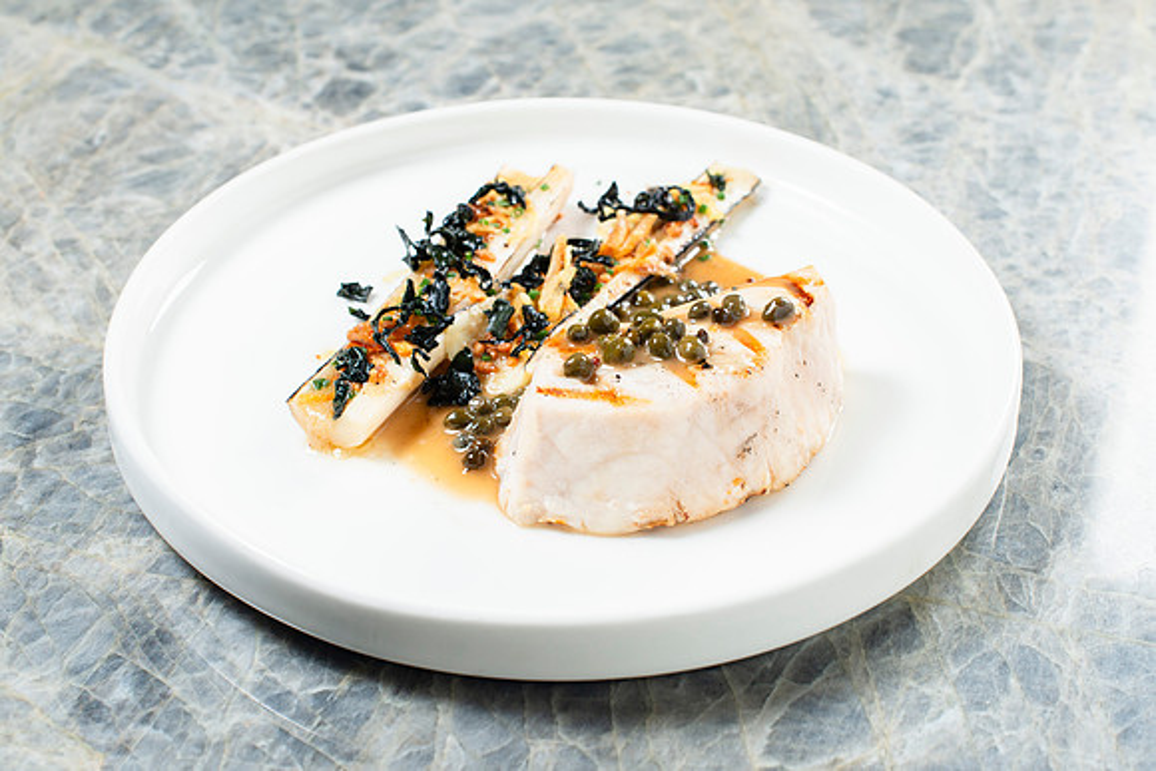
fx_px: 1731
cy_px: 378
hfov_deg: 36.9
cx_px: 578
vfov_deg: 25.1
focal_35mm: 54
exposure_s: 1/200
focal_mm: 50
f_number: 8
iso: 200
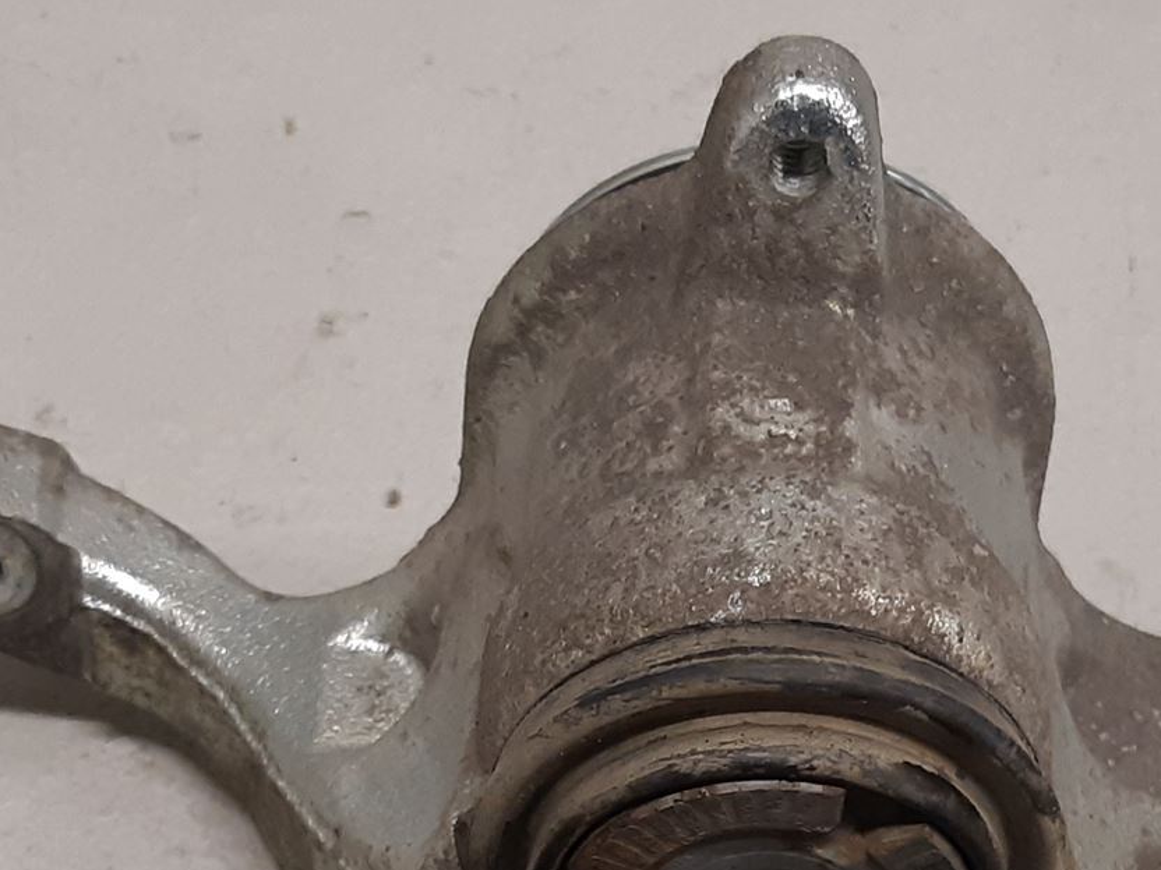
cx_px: 681
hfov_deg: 30.2
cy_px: 880
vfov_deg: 22.0
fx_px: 2147
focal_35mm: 64
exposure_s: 1/50
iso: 160
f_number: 1.7
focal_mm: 3.93
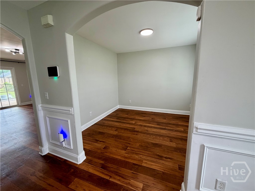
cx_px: 128
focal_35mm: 14
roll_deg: +1.8
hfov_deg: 102.1
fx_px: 103
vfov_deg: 85.7
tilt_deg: -9.9
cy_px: 96
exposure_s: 1/120
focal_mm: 2.22
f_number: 2.2
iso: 160
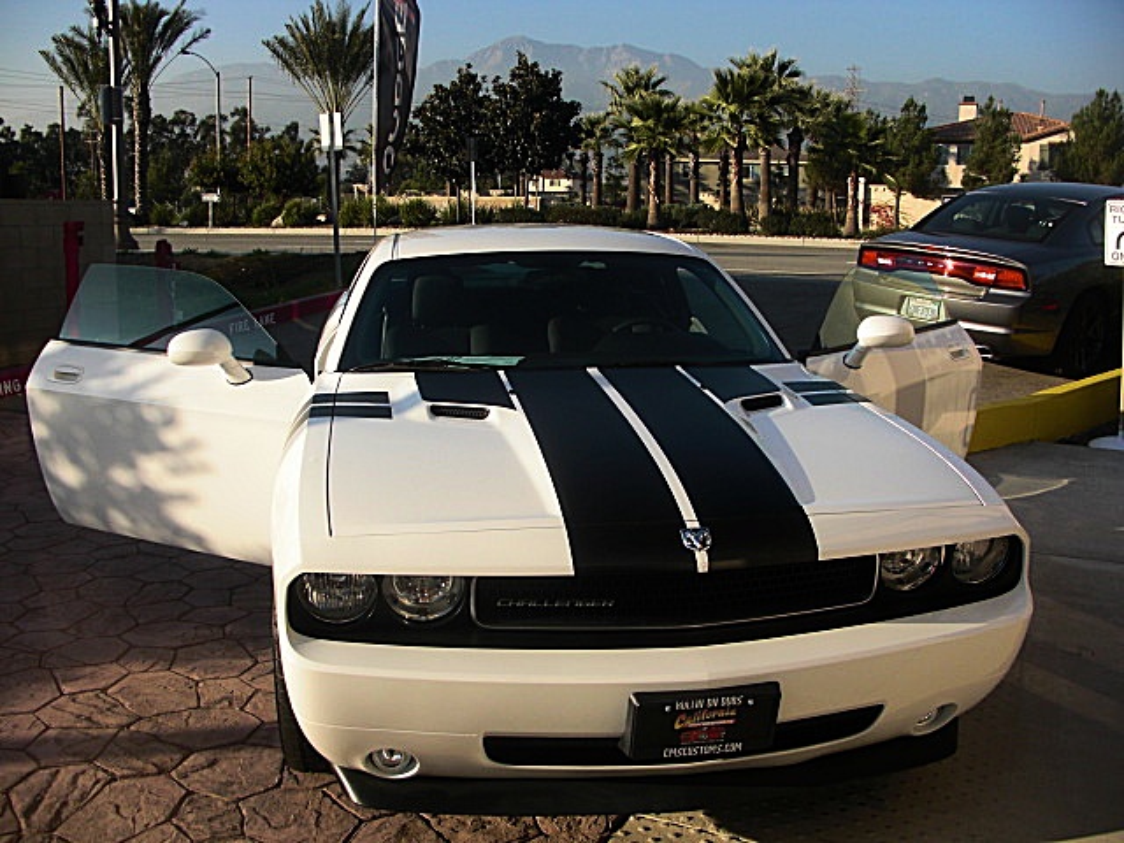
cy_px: 422
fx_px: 1169
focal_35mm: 36
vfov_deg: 39.7
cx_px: 562
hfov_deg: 51.4
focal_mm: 6.3
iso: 50
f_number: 7.9
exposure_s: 1/125
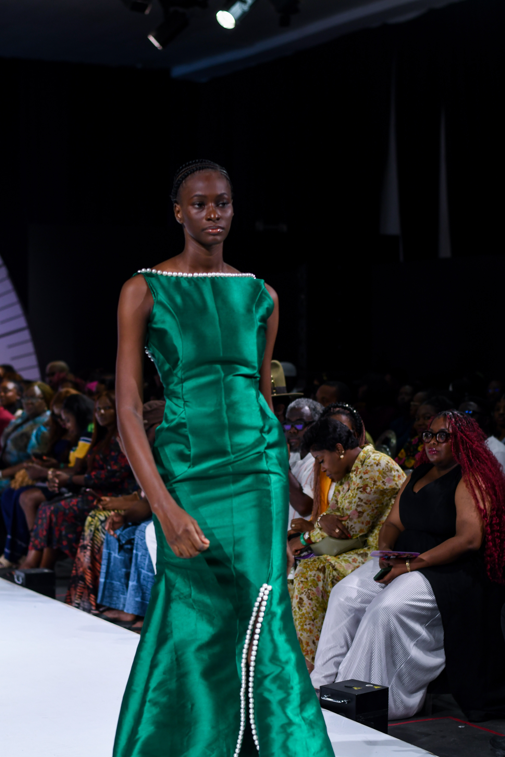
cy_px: 378
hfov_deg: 18.2
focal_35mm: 75
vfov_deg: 27.0
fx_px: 1578
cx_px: 252
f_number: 2.8
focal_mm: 50
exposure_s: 1/200
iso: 500
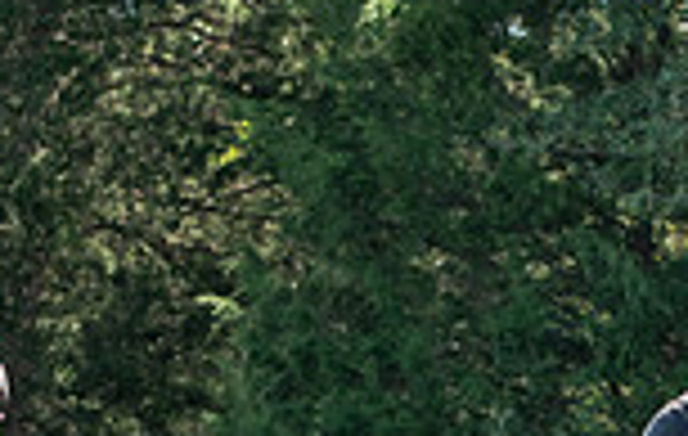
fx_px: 5648
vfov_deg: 4.4
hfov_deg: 7.0
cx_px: 551
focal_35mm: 300
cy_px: 870
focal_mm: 70
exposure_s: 1/320
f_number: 4
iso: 280
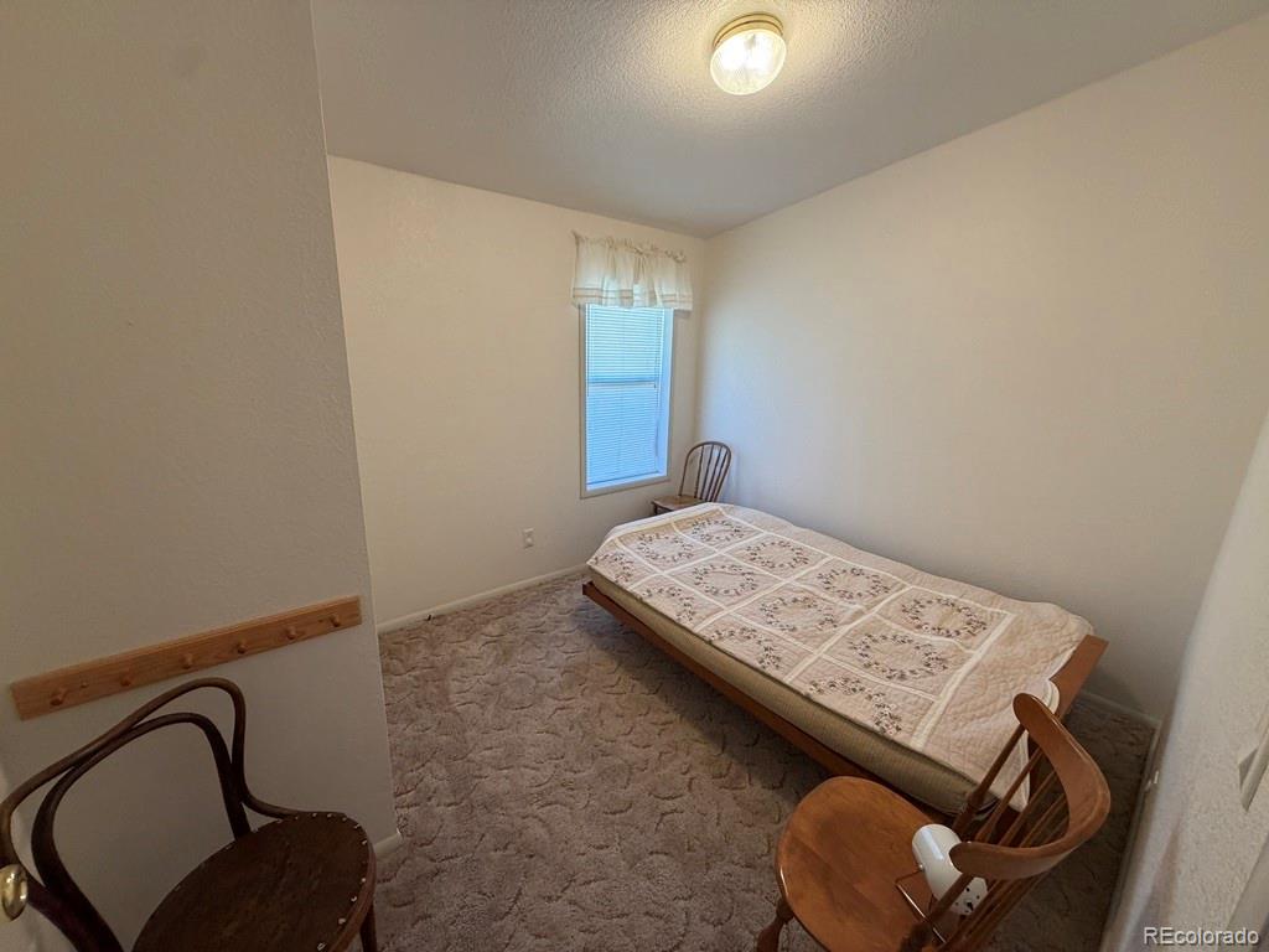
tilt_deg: -14.3
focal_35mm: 14
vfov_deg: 85.7
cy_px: 476
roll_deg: -2.0
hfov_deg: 102.1
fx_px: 513
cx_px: 634
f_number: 2.2
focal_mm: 2.22
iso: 250
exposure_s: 1/60
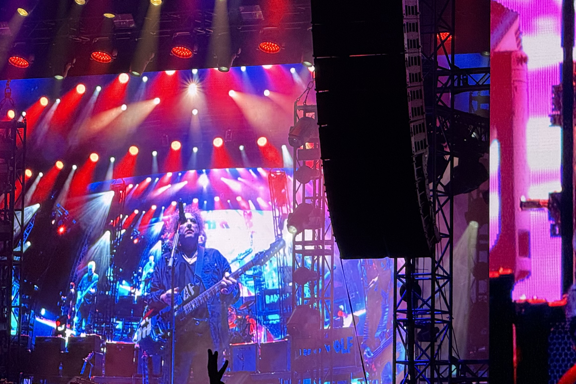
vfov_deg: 6.4
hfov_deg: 9.5
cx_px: 381
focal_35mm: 216
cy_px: 143
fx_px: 3456
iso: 250
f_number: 2.8
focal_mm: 15.66
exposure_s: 1/100
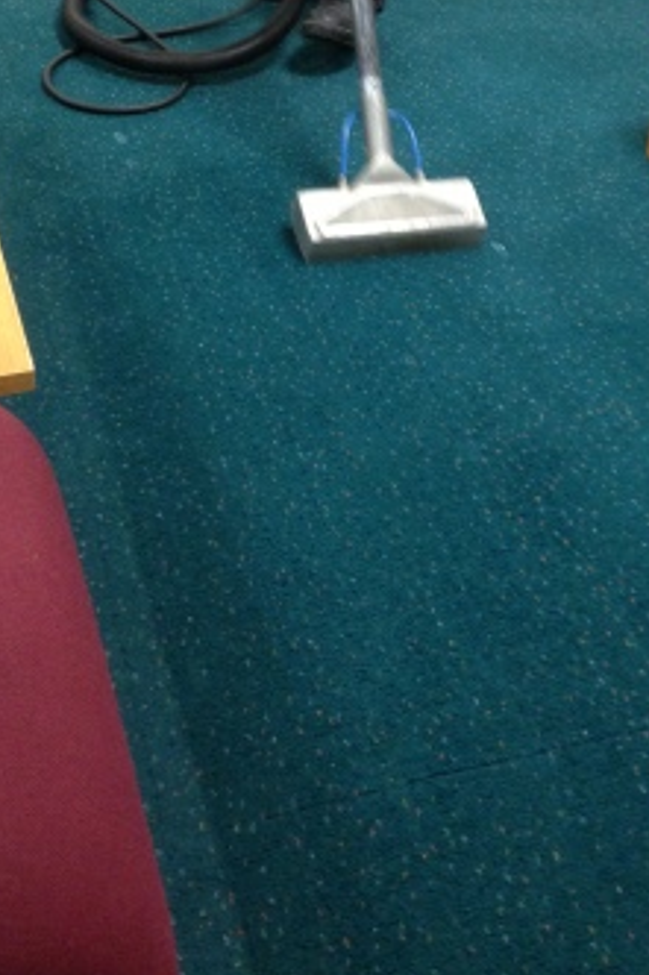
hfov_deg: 25.5
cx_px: 352
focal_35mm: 53
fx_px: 1435
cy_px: 232
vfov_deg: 36.6
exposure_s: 1/20
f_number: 2.4
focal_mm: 4.13
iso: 200
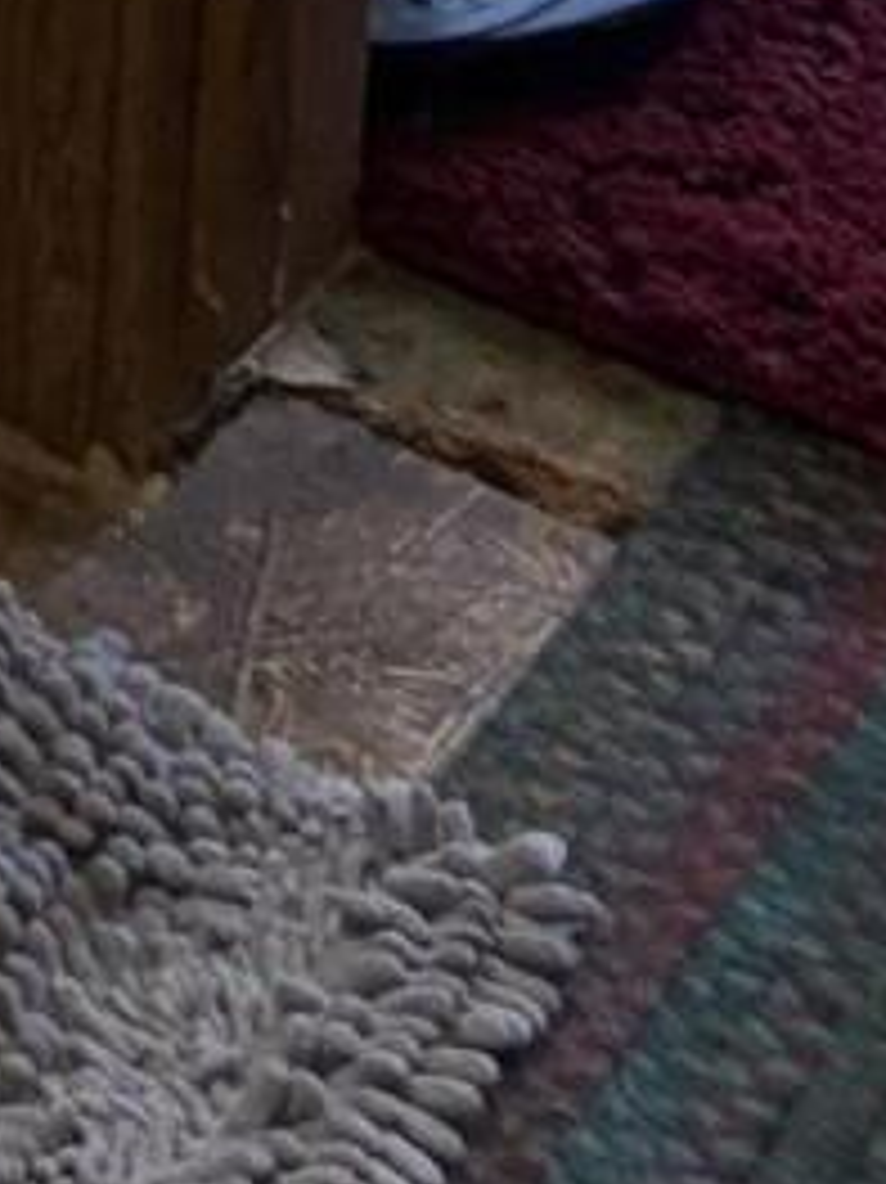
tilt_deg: -14.5
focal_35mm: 198
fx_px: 6763
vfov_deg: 8.5
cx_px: -2096
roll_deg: +1.6
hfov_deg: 6.6
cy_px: -2264
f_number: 1.6
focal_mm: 5.96
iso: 125
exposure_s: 1/60
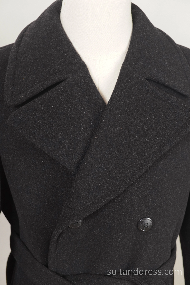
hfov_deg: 28.1
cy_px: 142
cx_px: 95
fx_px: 380
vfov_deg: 41.1
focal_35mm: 48
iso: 500
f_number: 3.5
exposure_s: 1/30
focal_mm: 32
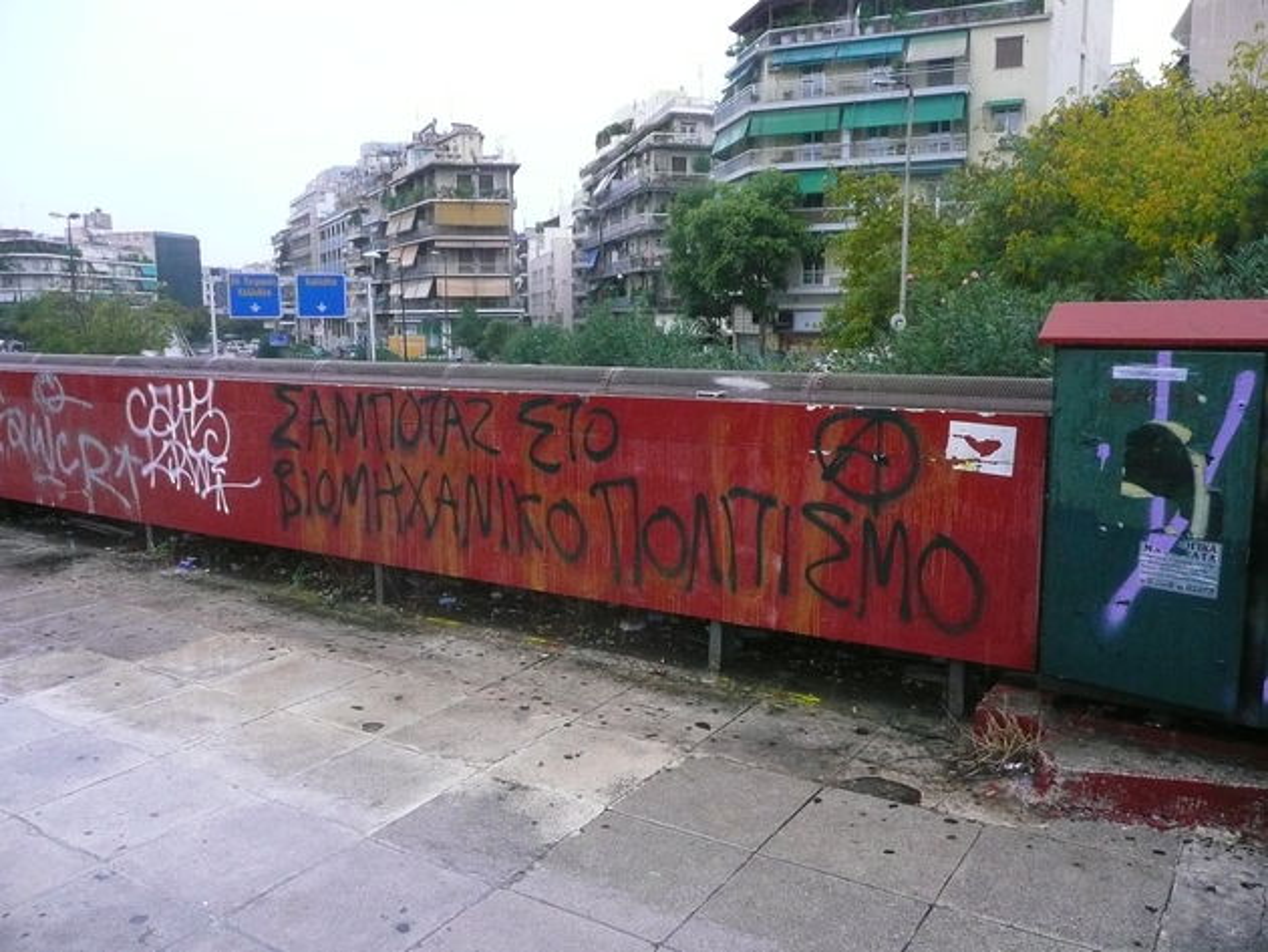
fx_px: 1026
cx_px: 634
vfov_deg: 49.8
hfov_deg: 63.4
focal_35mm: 28
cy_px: 476
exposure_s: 1/125
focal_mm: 4.6
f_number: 3.3
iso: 400
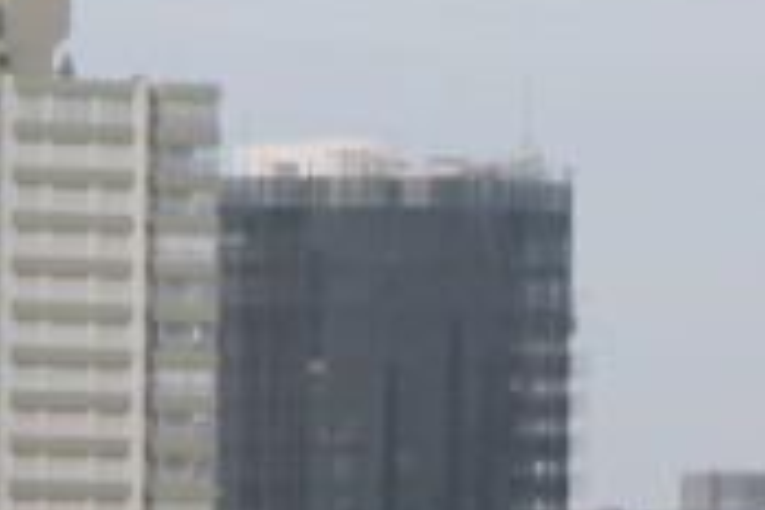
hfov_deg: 3.9
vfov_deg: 2.7
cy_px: 903
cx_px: -1020
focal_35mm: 517
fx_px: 10985
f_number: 5.6
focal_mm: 60
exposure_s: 1/125
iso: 100
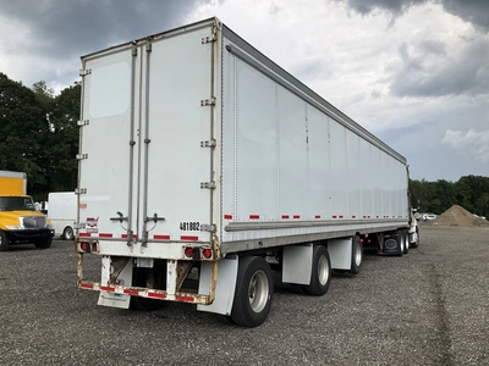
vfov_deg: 48.2
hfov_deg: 61.7
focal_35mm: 29
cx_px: 244
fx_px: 410
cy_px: 183
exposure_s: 1/2058
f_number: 1.8
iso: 25
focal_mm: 3
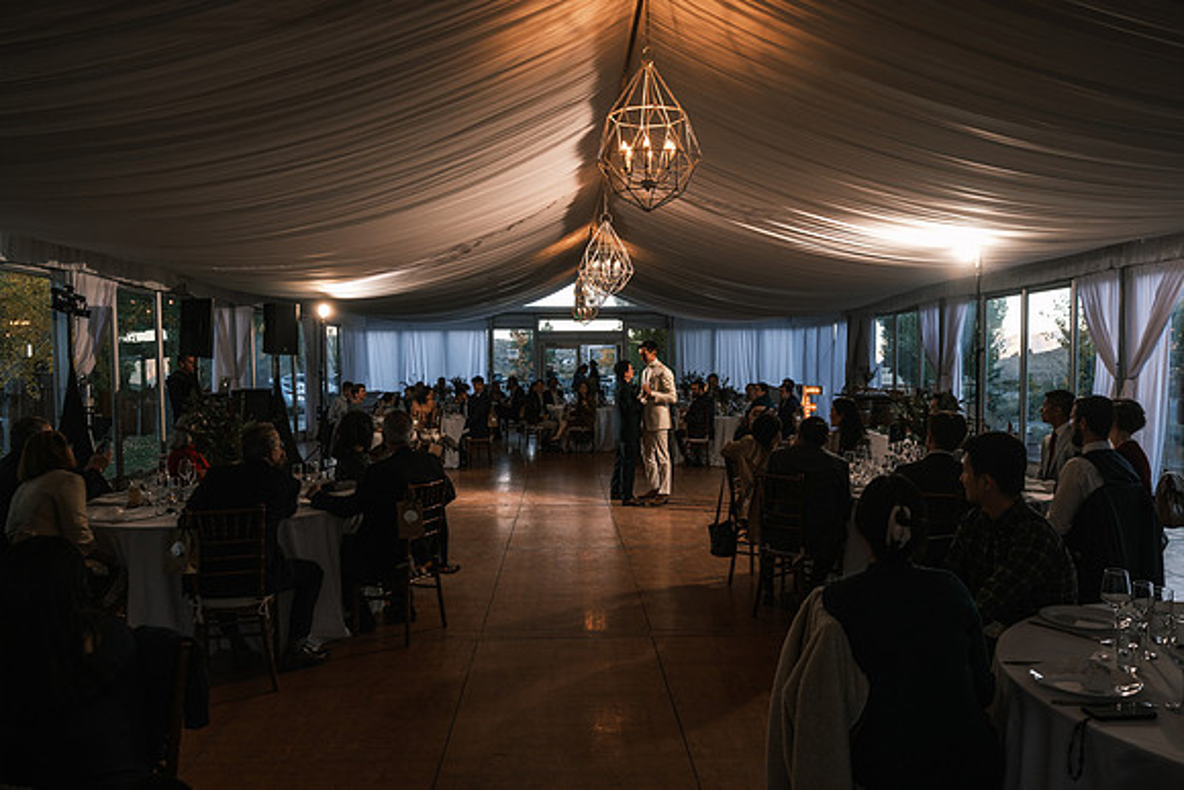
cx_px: 592
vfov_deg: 48.0
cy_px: 395
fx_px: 888
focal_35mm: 27
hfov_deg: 67.4
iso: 400
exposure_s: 1/250
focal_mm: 18
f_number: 3.2
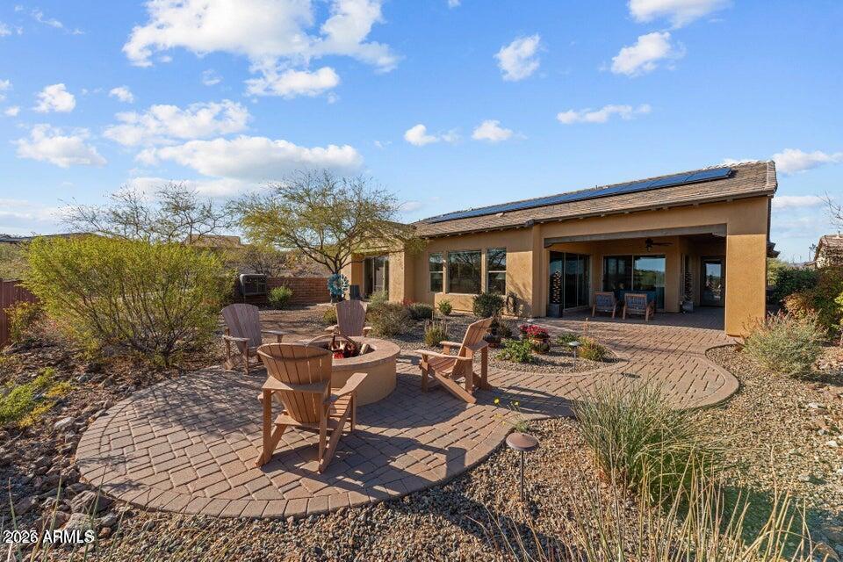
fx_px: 328
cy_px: 281
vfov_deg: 81.2
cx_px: 422
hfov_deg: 104.3
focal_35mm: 14
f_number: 8
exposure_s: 1/1000
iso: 400
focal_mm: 14
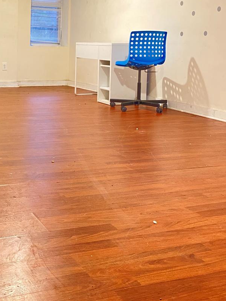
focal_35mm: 50
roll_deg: -2.3
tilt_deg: -6.6
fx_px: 435
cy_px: 100
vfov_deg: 37.8
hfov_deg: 28.5
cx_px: 45
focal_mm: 4.25
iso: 1000
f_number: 1.8
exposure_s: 1/24
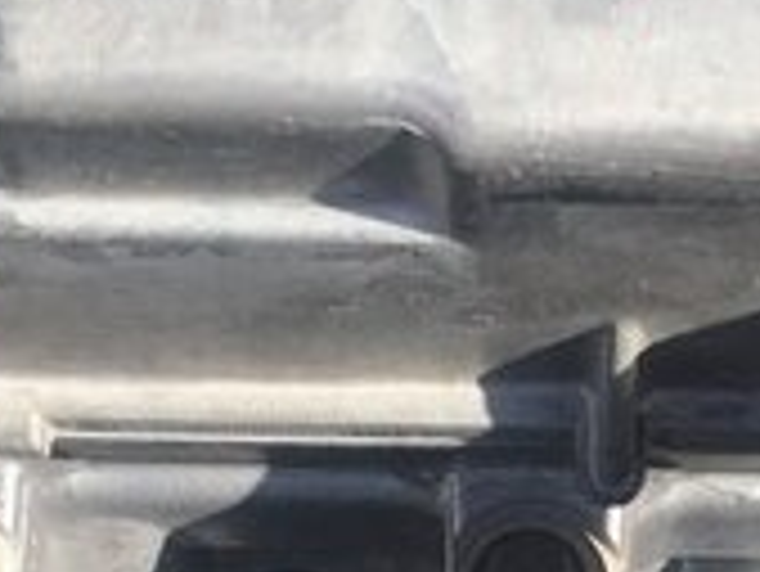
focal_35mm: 113
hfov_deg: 17.4
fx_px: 2483
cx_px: 481
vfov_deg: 12.5
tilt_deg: -74.1
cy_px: 867
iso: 25
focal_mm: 4.15
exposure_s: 1/732
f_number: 2.2
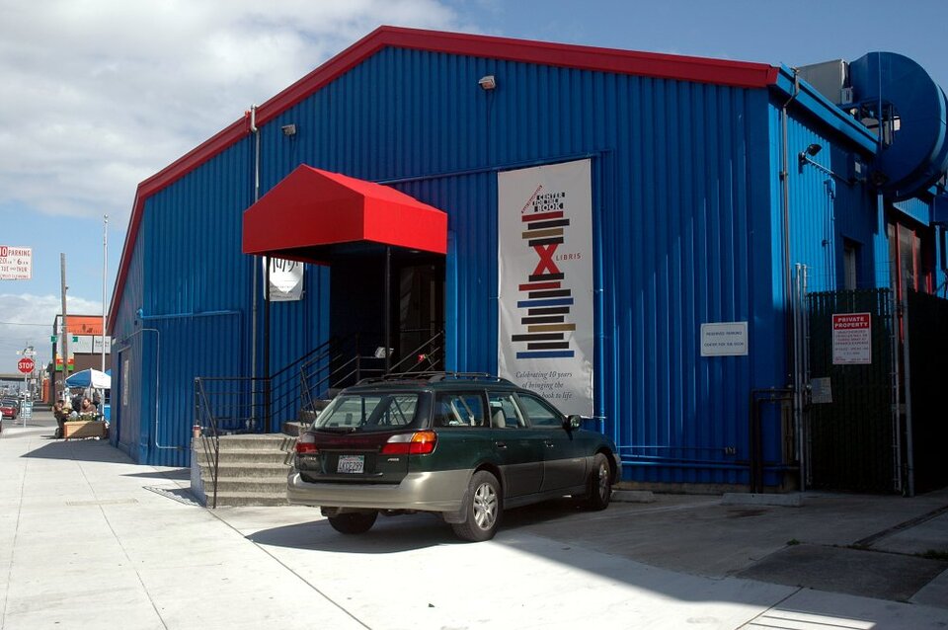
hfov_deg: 48.0
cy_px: 315
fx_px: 1065
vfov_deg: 32.9
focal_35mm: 40
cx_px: 474
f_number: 11
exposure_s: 1/200
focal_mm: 27
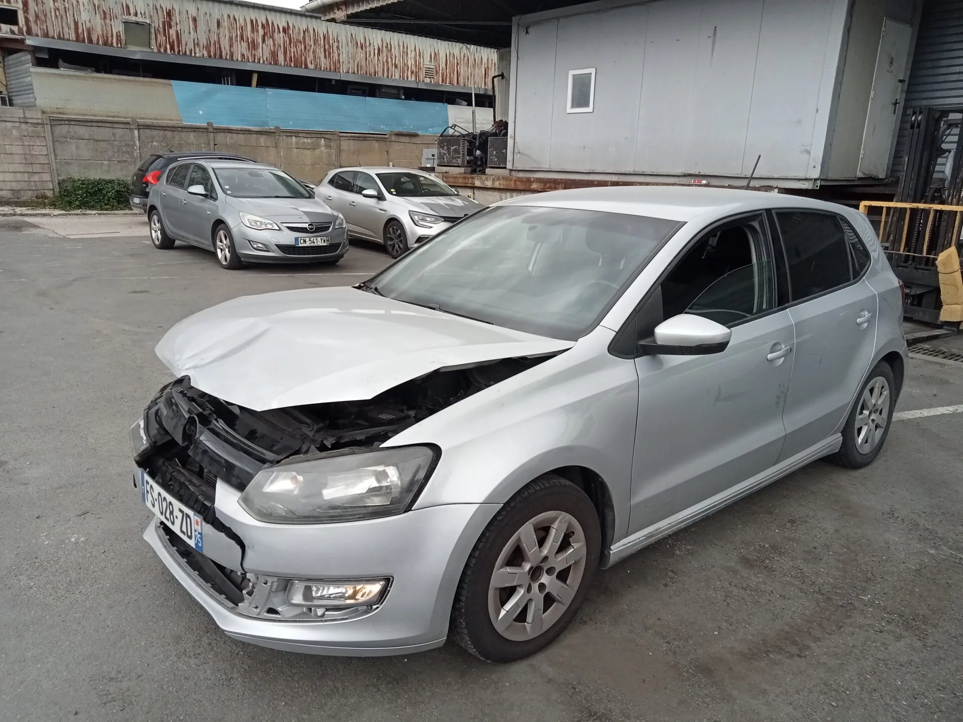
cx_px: 482
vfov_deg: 49.7
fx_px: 779
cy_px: 361
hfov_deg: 63.4
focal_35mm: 28
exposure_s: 1/269
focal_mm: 3.46
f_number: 2.2
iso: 101
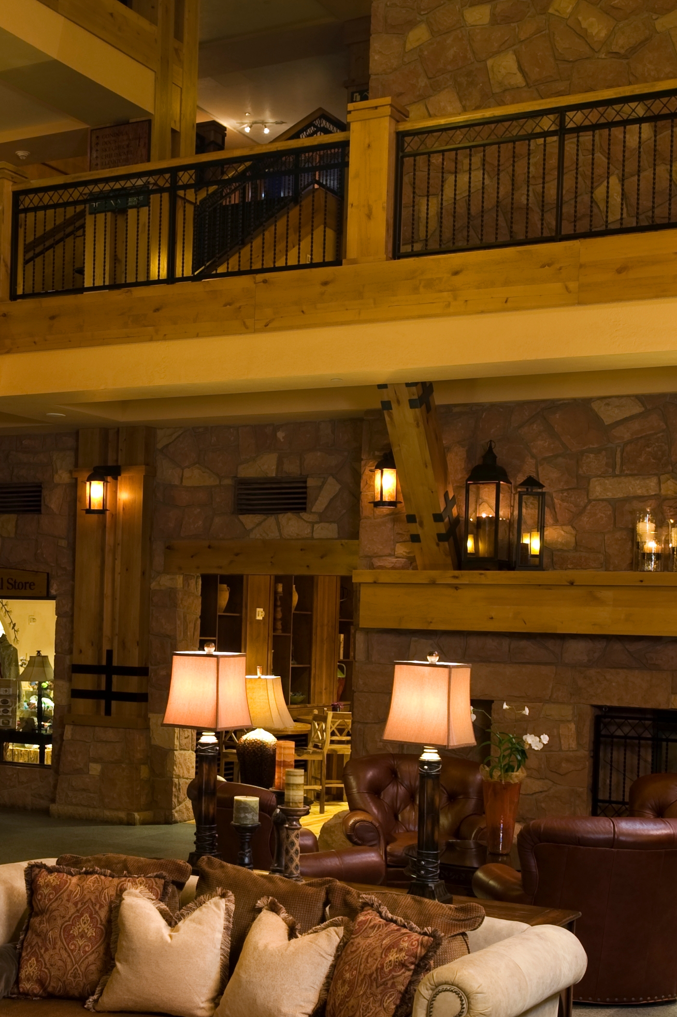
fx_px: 1469
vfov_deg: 37.9
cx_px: 156
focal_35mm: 52
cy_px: 645
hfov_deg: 25.6
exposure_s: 3
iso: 100
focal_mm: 24
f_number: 8
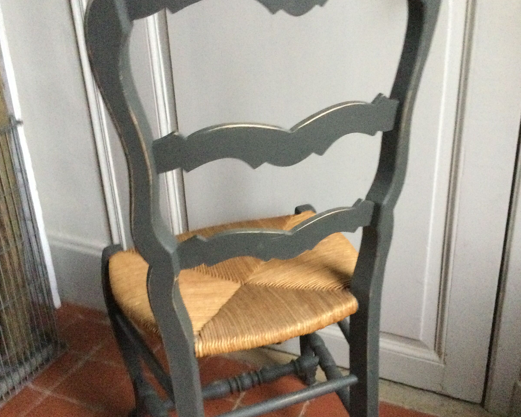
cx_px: 259
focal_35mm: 41
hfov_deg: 44.8
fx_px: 632
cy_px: 231
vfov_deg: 36.4
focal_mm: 3.3
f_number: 2.4
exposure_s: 1/17
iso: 320
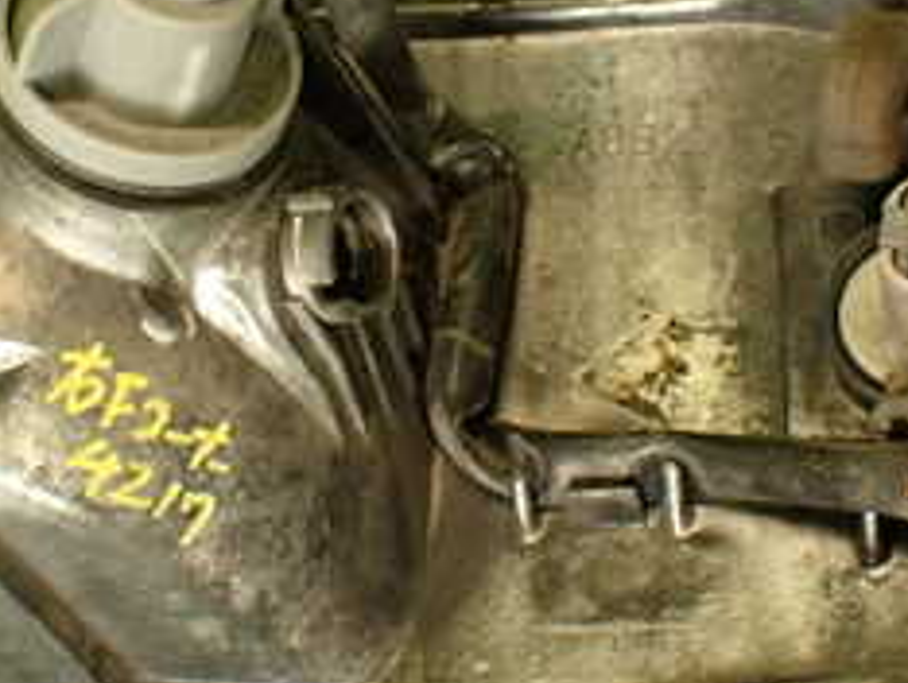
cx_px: 349
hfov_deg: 23.8
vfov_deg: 18.0
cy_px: 221
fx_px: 2153
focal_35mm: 82
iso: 200
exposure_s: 1/30
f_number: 2.4
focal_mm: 5.79
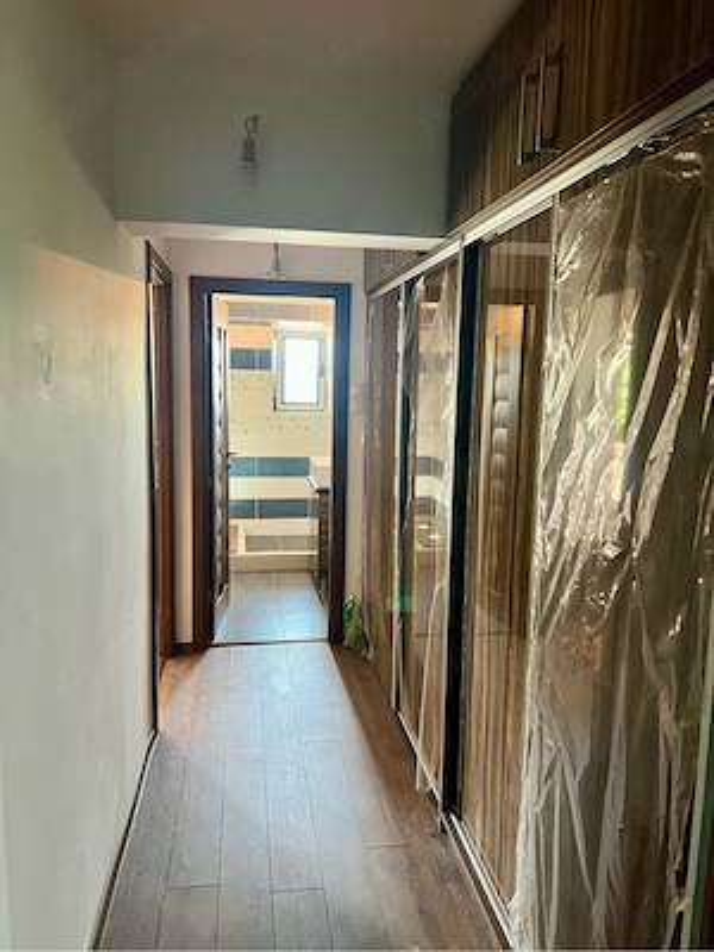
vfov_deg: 67.3
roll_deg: -1.4
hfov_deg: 53.1
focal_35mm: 26
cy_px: 476
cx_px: 357
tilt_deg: -7.4
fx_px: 715
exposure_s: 1/50
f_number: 1.5
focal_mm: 5.7
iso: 400
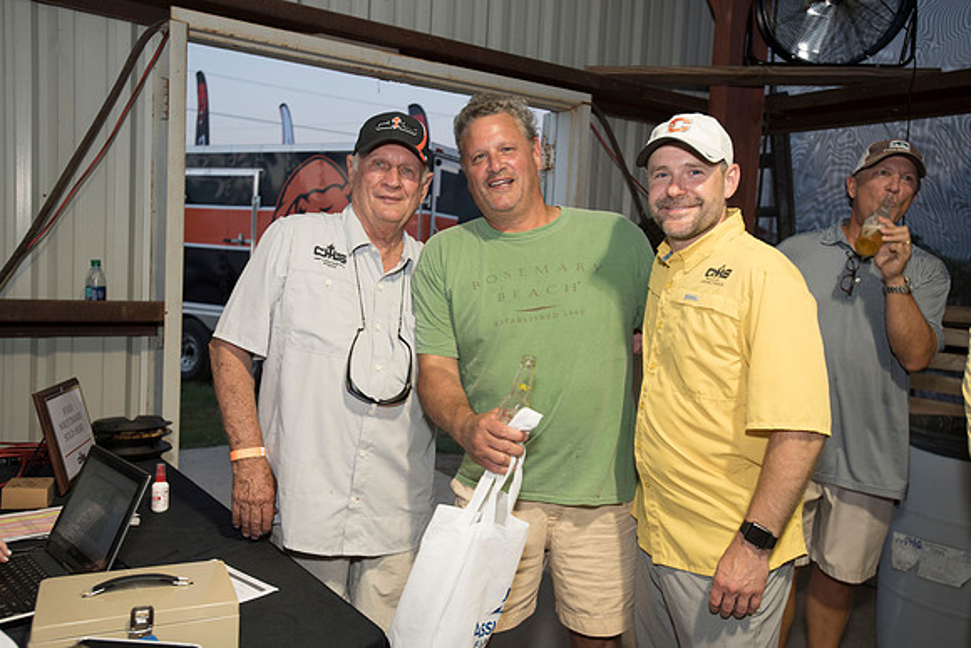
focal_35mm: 32
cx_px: 486
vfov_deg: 41.1
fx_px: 863
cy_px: 324
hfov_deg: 58.7
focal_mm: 32
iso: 250
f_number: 4
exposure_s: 1/60
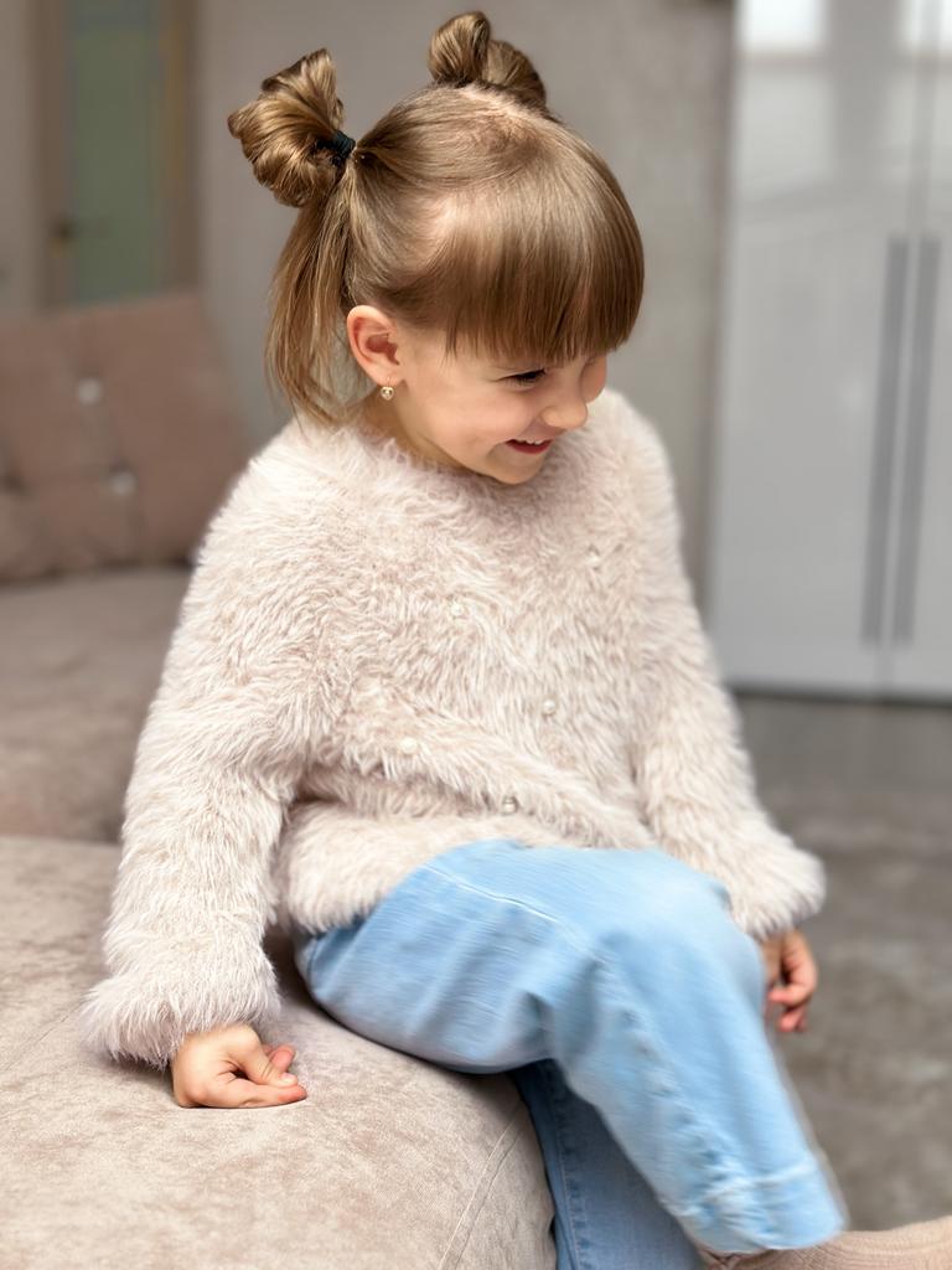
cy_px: 635
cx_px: 476
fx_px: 1760
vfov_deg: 39.7
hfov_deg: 30.3
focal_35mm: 48
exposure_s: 1/60
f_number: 1.78
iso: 160
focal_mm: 6.86
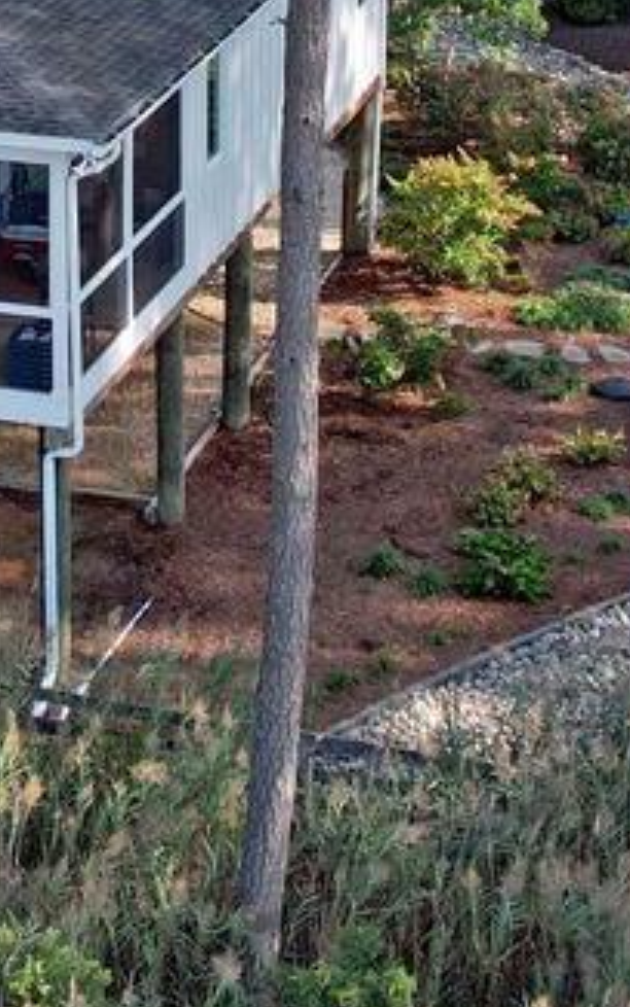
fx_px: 2717
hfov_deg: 13.0
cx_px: -15
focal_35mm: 99
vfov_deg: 20.0
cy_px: -108
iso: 130
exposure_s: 1/725
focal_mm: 8.38
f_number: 2.8
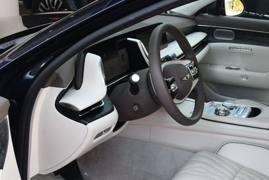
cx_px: 205
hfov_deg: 34.8
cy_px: 135
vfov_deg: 24.0
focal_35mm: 56
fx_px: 419
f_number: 5
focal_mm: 18
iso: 400
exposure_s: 1/250
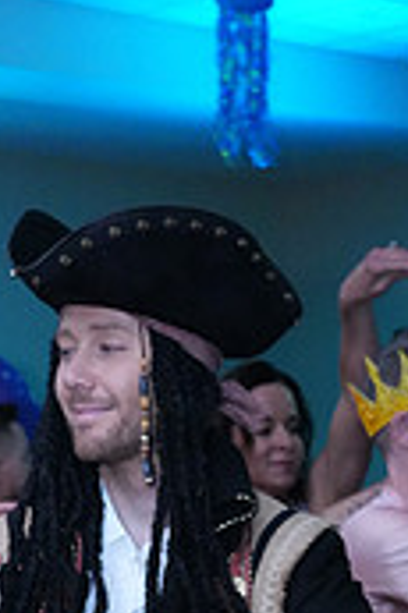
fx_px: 2112
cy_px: 957
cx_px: 144
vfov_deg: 15.1
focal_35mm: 124
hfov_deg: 11.0
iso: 8000
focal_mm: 37
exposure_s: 1/200
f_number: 4.5
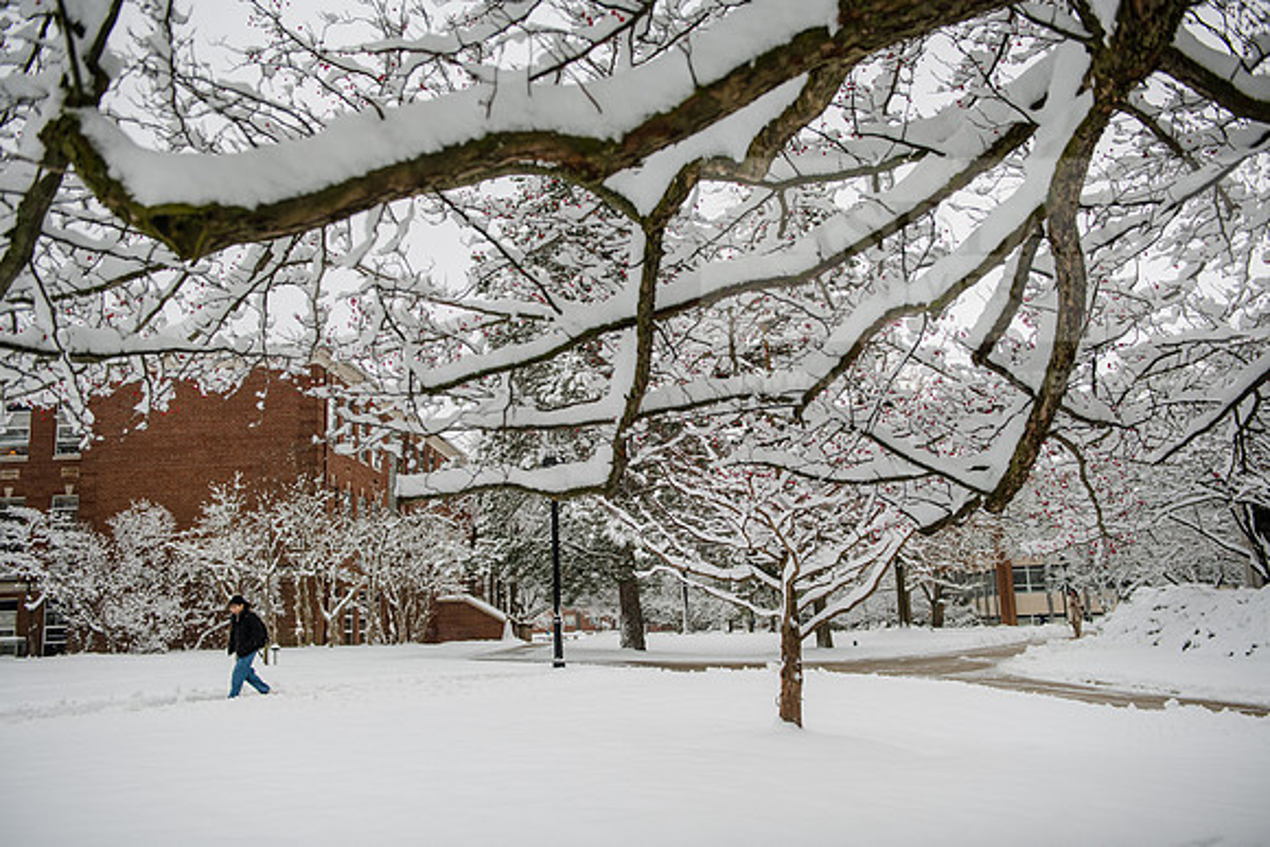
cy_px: 424
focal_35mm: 32
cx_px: 635
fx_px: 1129
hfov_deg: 58.7
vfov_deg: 41.1
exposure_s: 1/400
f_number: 3.5
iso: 250
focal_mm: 32
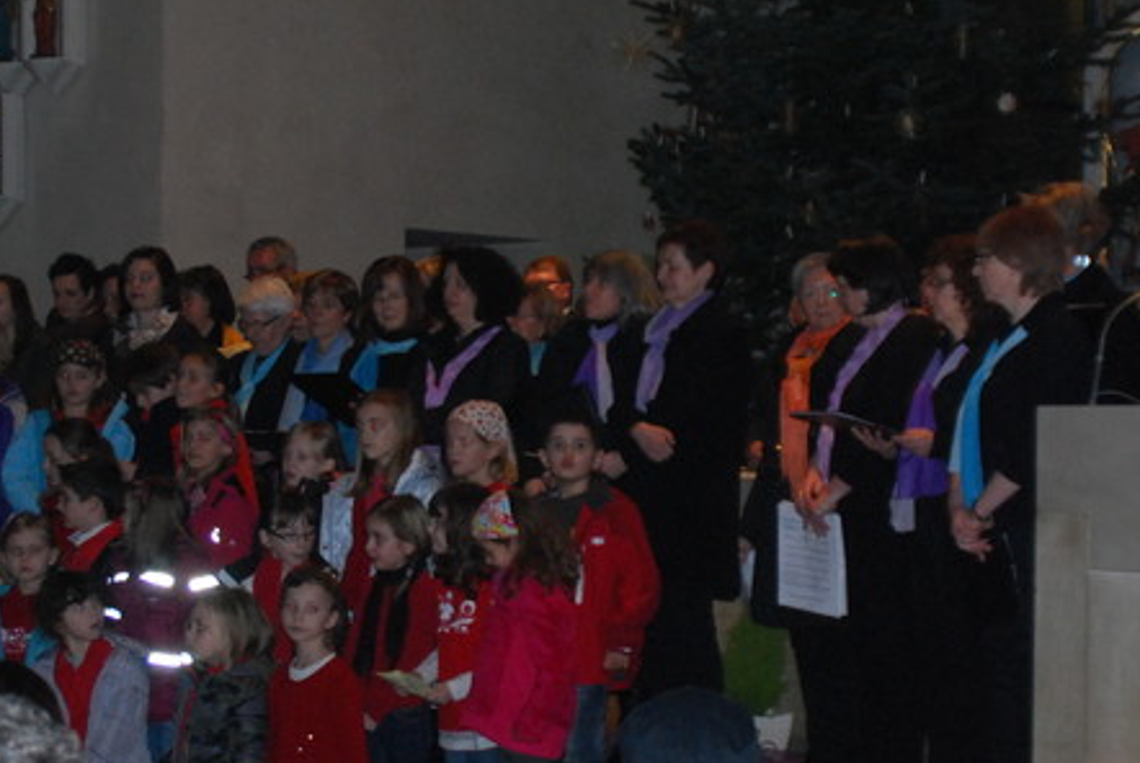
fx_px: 3012
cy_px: 437
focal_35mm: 95
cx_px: 716
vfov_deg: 14.4
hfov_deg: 21.4
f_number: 5
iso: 800
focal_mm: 28
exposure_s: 1/60
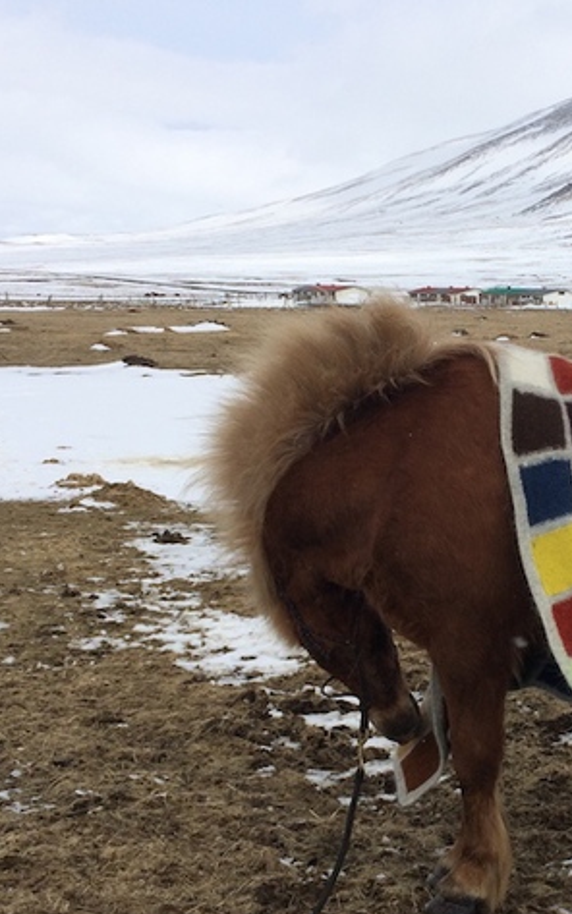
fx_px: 1296
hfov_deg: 24.2
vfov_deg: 38.7
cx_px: 506
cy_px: 541
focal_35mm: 52
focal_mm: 4.15
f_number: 2.2
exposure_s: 1/3165
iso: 32
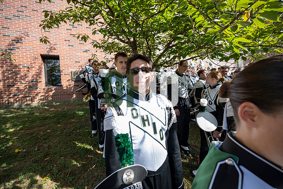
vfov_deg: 81.2
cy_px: 94
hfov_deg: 104.2
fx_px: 110
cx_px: 142
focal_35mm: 14
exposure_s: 1/500
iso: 320
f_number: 4.5
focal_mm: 14
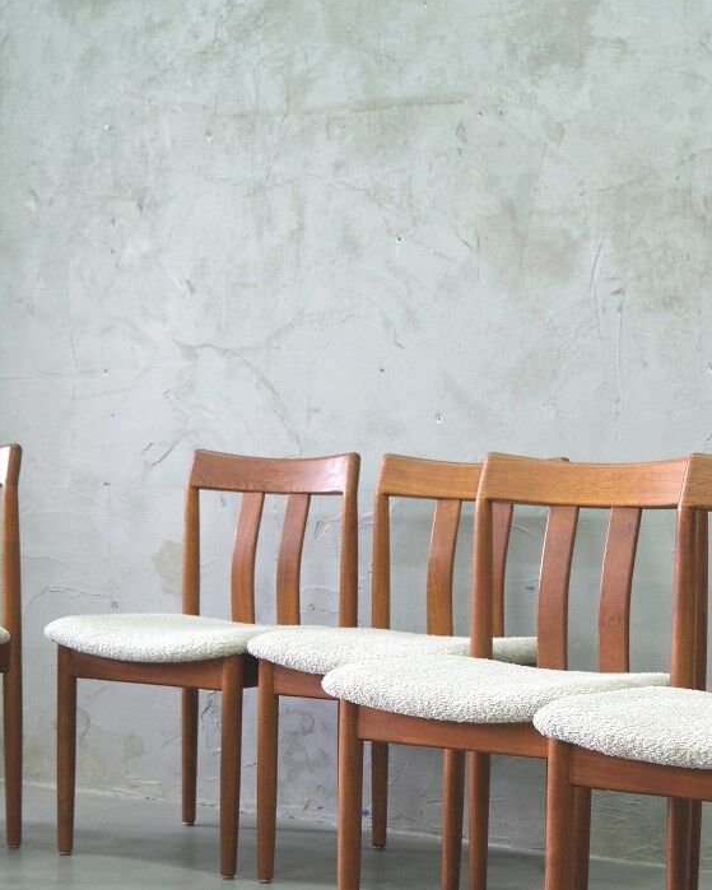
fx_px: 1844
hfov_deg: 21.7
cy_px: 649
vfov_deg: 26.8
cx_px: 539
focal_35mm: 70
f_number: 4
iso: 1250
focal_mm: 27.5
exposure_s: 1/40
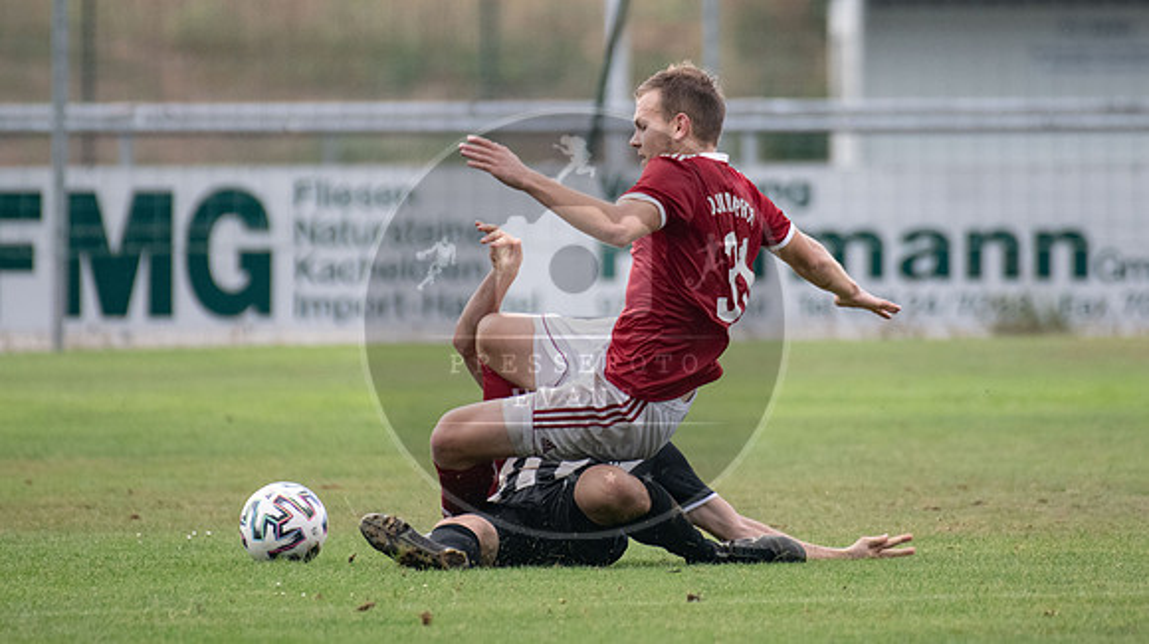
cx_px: 641
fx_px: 24559
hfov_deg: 2.7
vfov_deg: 1.5
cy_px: 229
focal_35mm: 807
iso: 1600
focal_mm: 500
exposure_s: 1/1600
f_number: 5.6
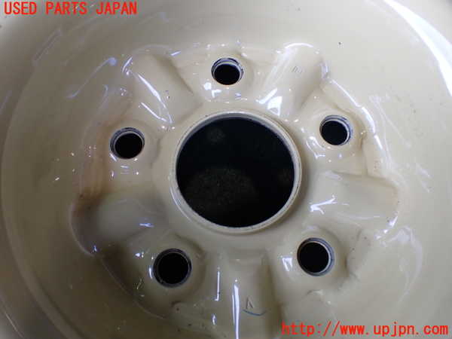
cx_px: 226
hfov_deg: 60.0
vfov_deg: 46.8
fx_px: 392
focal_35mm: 30
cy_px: 170
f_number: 2.3
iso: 200
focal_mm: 5.4
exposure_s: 1/125
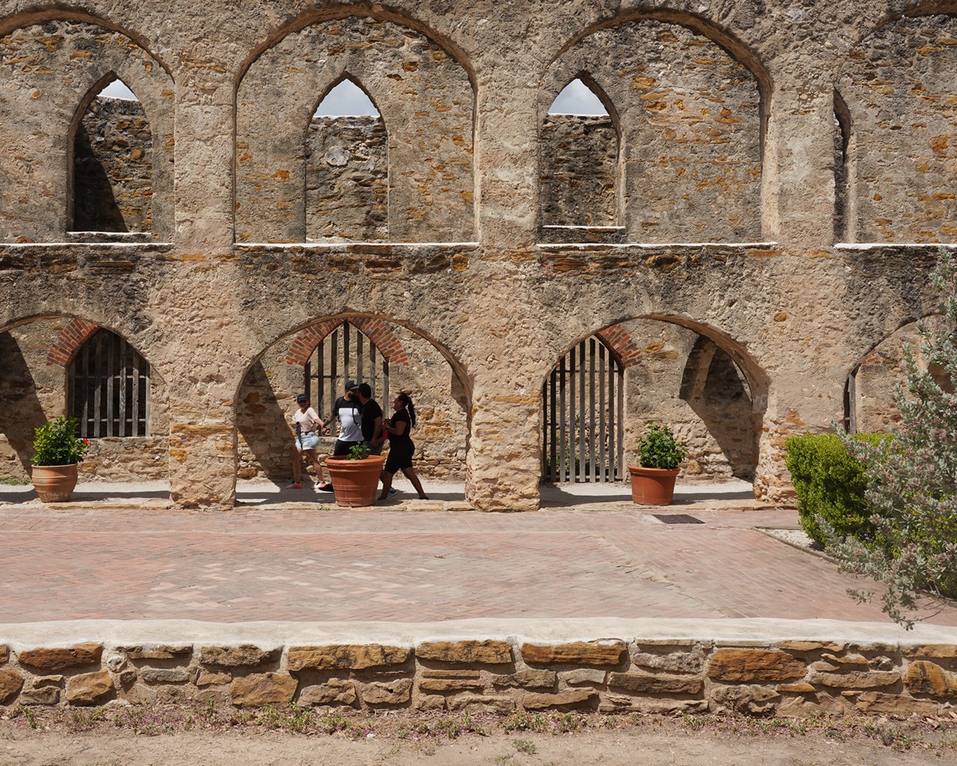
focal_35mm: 44
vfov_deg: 34.1
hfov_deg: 41.8
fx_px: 1246
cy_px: 321
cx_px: 369
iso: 100
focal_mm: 31
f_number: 18
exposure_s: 1/100
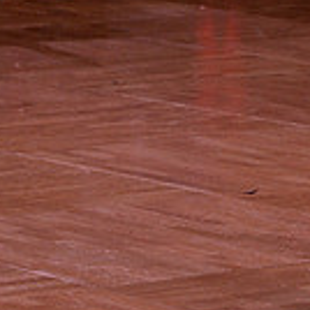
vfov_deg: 4.6
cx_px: 371
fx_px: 3789
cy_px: -190
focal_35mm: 374
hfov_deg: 4.7
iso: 2000
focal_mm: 102
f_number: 7.1
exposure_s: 1/250
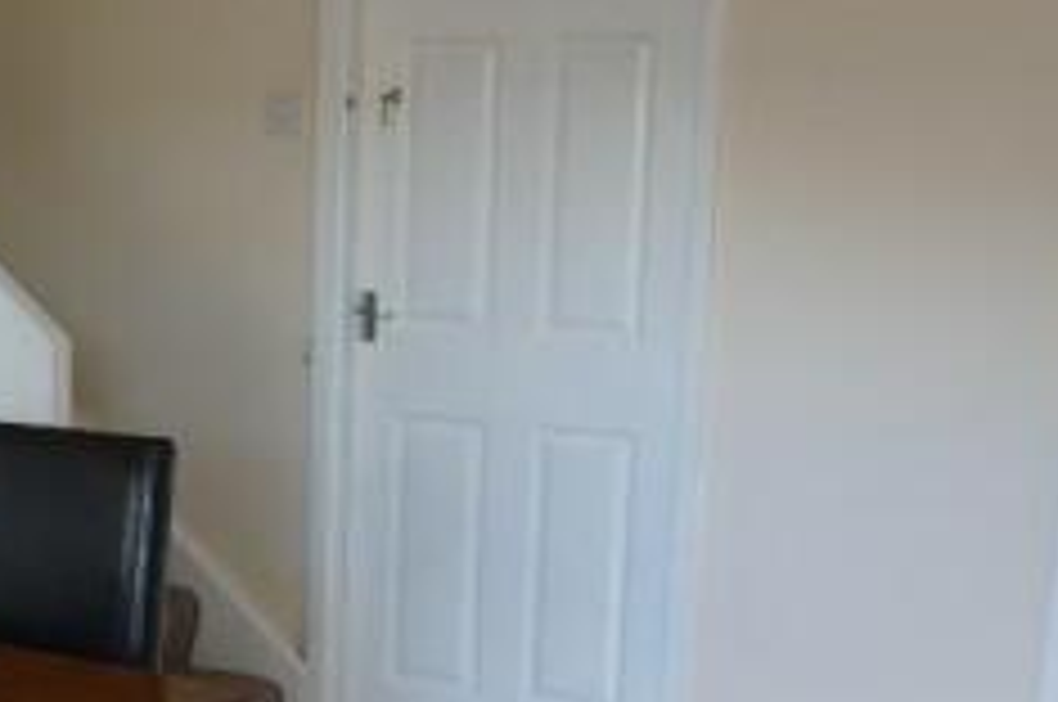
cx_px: 50
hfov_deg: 28.6
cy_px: 574
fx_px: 1966
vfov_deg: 20.0
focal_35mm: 67
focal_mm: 16
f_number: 4
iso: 250
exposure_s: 1/60
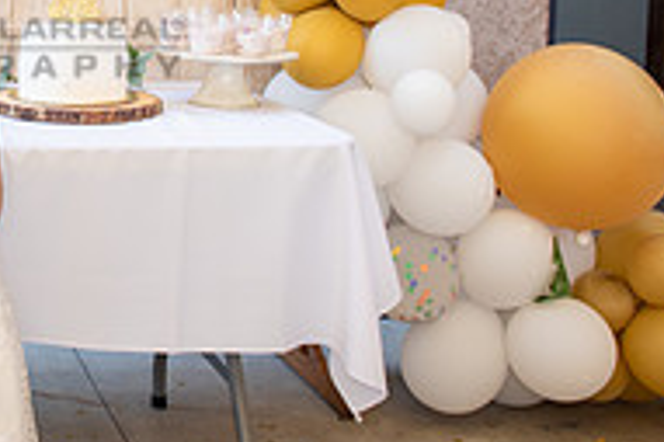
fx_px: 1345
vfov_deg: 18.2
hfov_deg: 25.5
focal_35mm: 73
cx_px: -83
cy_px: 19
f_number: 4
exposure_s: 1/80
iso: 200
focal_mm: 24
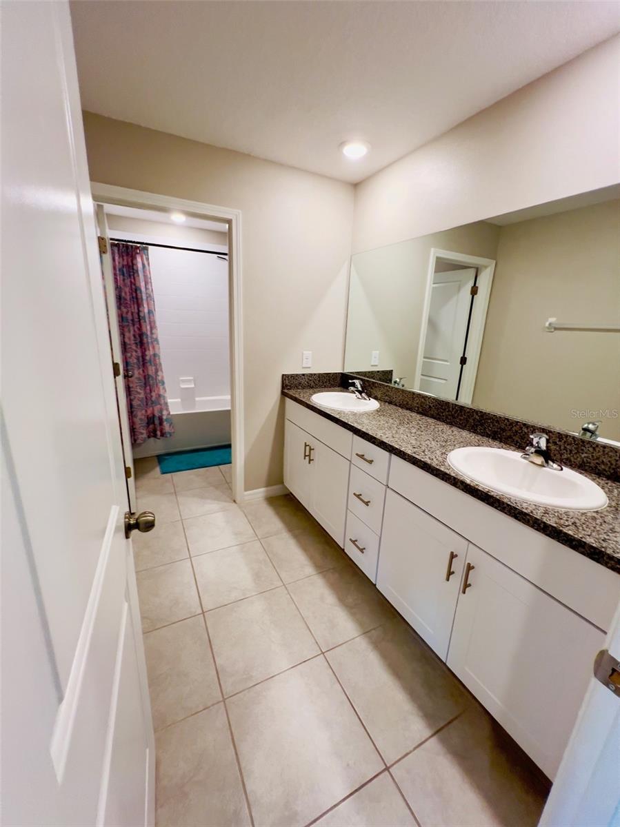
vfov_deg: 106.2
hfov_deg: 89.9
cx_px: 310
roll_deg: -2.4
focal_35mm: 13
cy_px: 414
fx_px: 311
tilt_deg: -15.6
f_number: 1.8
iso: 250
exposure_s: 1/120
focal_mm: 1.57
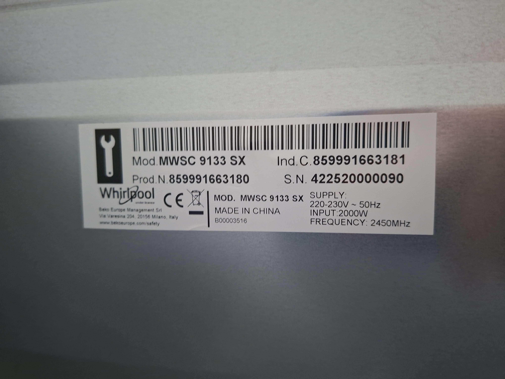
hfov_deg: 73.9
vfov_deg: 58.9
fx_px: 336
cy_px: 190
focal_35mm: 23
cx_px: 252
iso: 640
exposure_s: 1/24
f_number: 1.8
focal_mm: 5.54
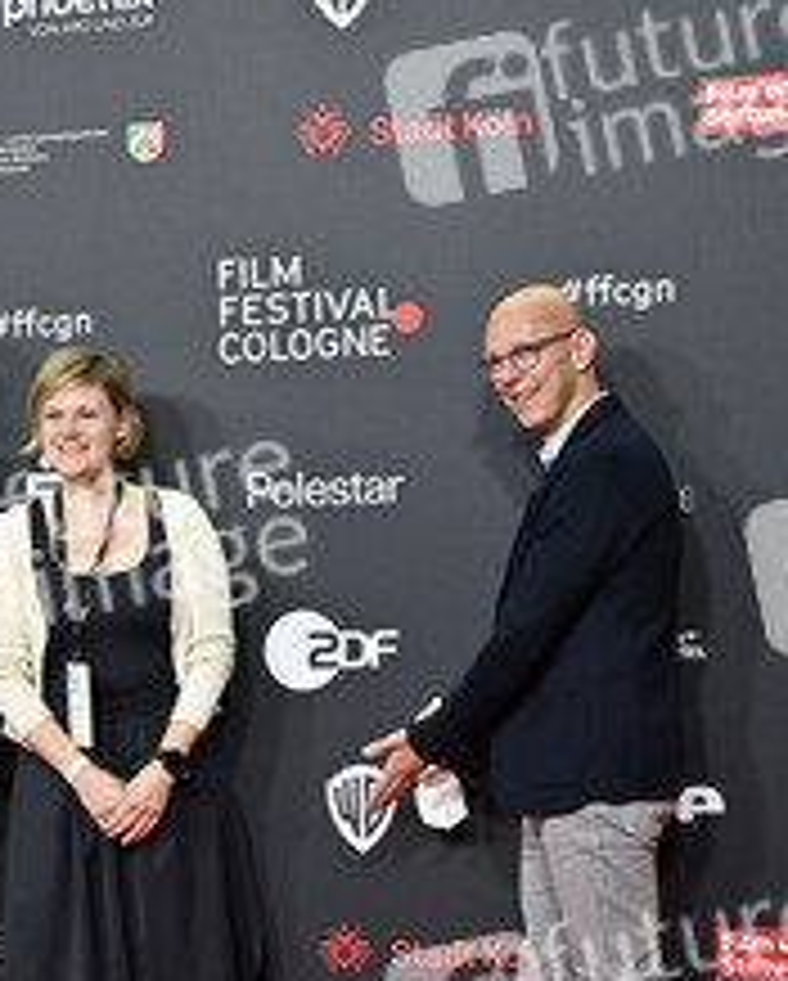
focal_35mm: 79
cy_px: 774
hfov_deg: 19.3
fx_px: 2298
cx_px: 207
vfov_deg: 23.8
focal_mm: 46
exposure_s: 1/200
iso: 1000
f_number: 5
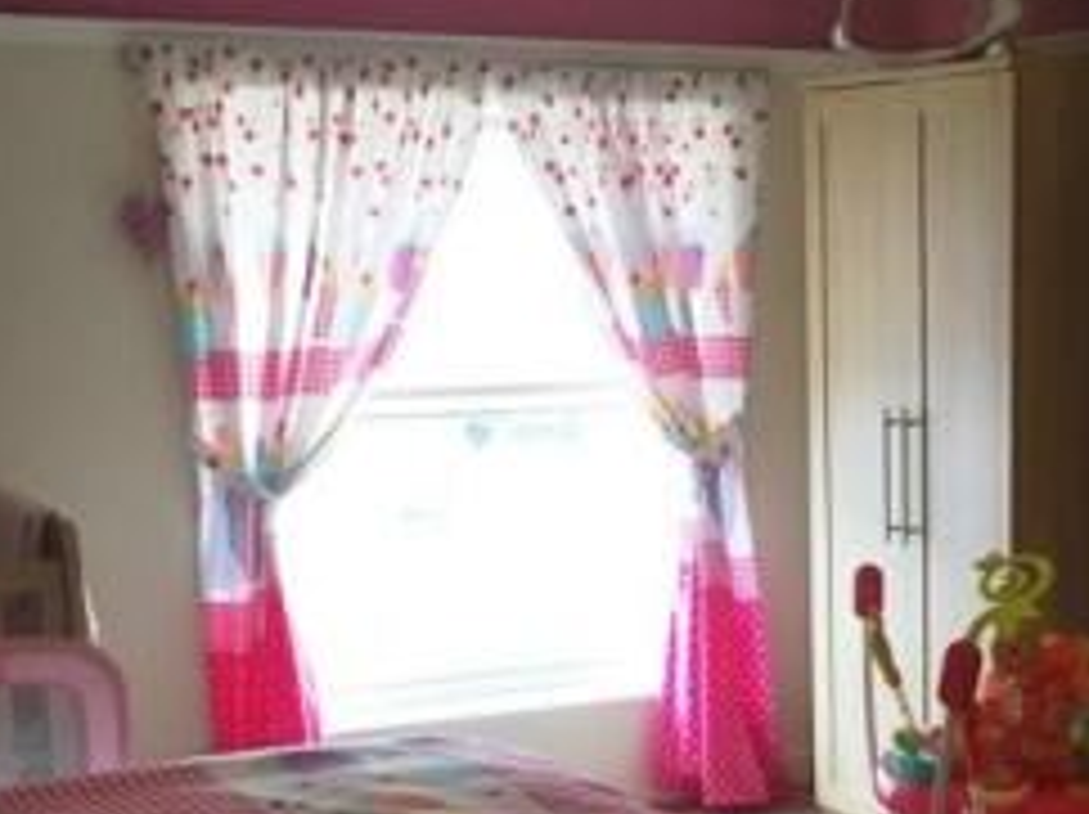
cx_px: 821
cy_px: 731
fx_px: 2200
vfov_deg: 20.6
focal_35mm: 70
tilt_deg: -12.1
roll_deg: +0.3
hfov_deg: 27.4
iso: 125
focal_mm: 4.15
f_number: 2.2
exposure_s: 1/33
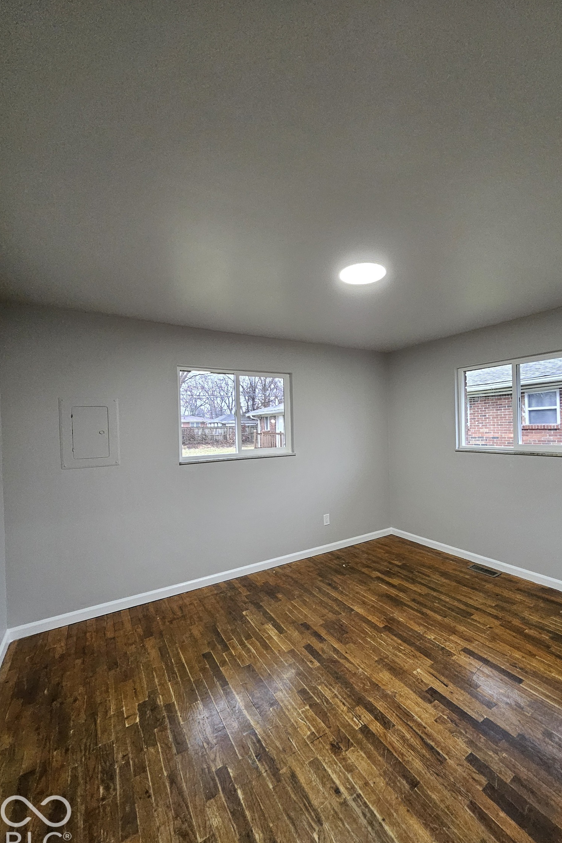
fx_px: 328
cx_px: 320
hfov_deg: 80.7
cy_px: 427
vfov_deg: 104.3
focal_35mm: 14
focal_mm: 1.74
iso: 400
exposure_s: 1/60
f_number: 2.2
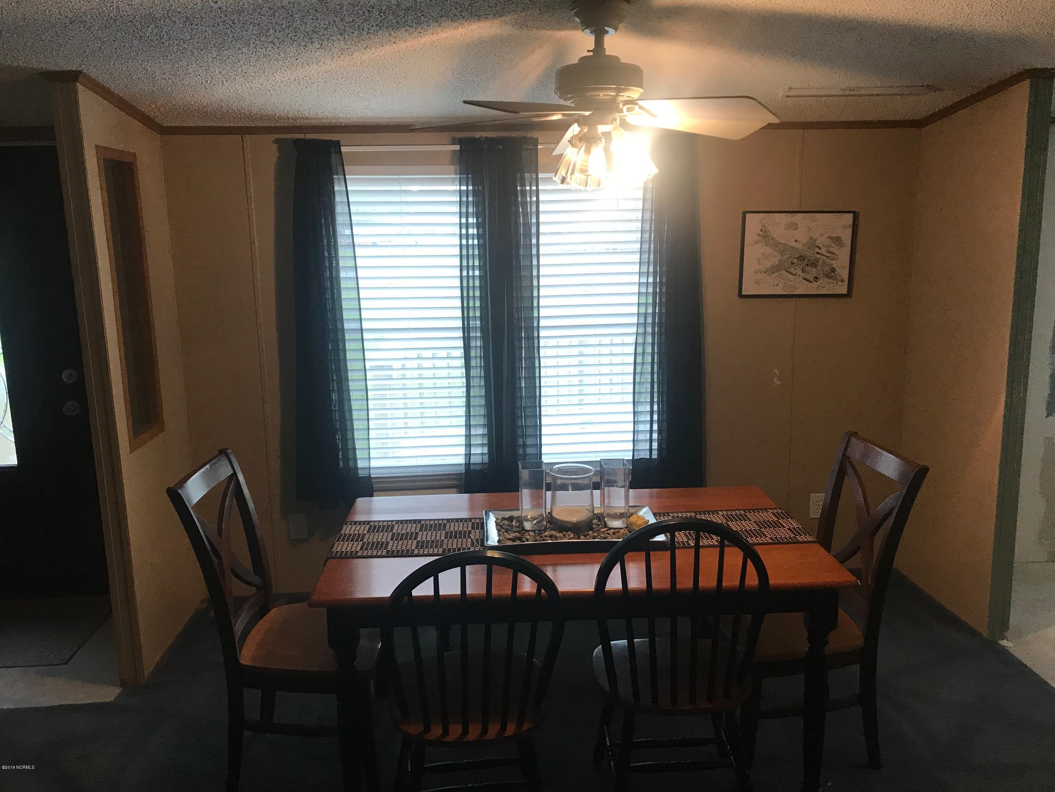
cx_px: 528
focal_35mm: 28
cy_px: 396
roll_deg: +1.2
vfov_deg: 49.7
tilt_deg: -9.0
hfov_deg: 63.4
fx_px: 853
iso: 25
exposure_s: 1/30
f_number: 1.8
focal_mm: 3.99
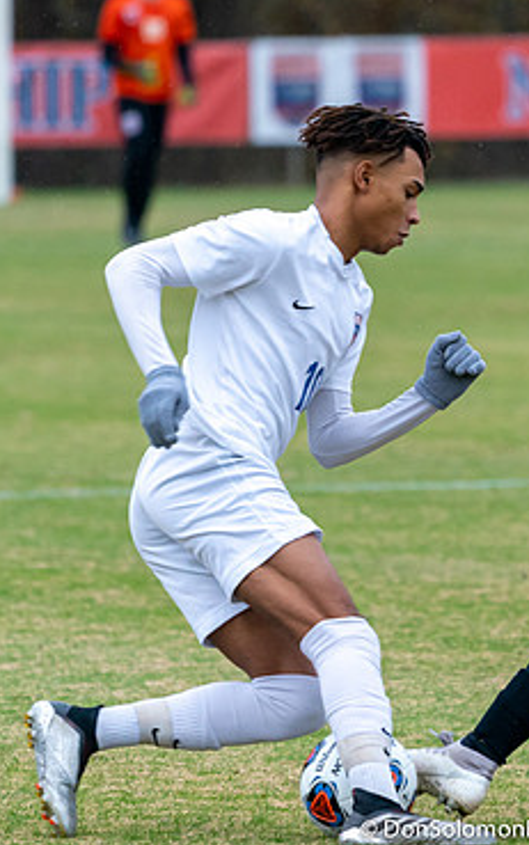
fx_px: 13732
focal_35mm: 596
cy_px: 343
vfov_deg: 3.5
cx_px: 554
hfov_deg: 2.2
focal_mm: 306
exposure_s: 1/800
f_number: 5.6
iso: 2500
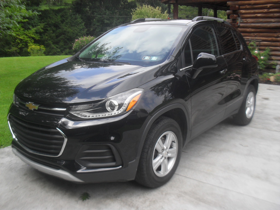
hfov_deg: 52.6
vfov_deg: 40.7
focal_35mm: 35
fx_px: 283
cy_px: 105
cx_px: 140
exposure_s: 1/350
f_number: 3.2
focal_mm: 6.3
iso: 100
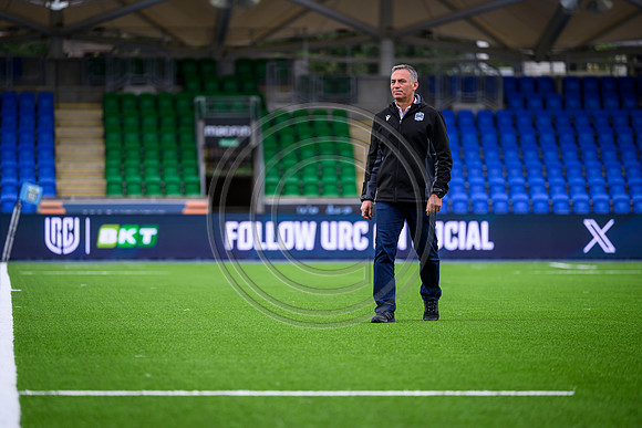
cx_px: 321
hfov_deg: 10.1
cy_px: 214
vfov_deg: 6.8
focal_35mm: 203
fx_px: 3616
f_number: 3.2
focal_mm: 200
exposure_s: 1/1250
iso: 500
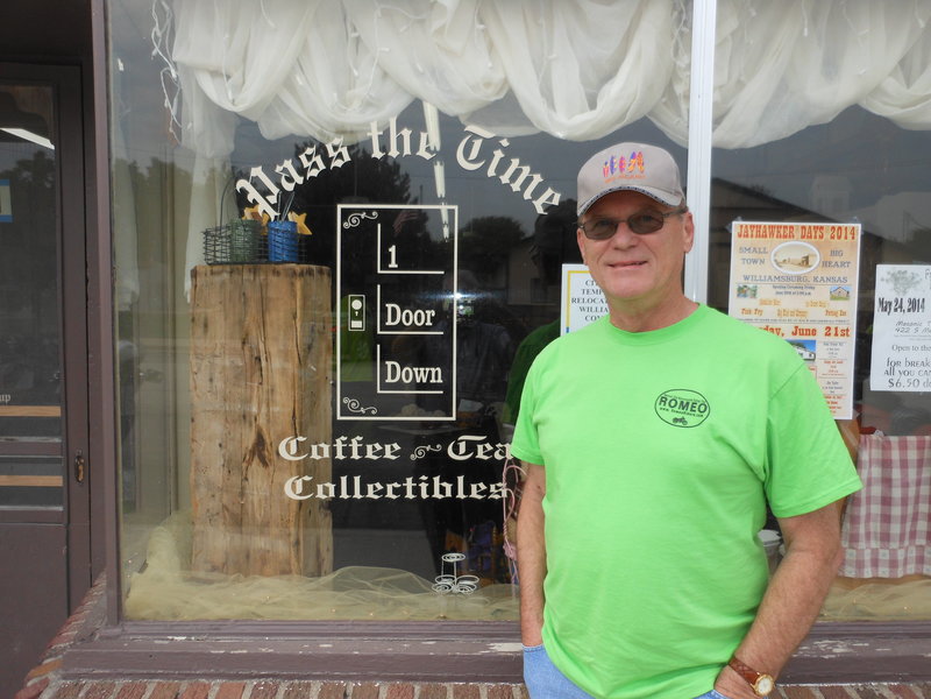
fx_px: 753
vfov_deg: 49.7
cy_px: 350
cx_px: 466
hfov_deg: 63.4
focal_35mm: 28
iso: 80
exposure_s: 1/320
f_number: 3.7
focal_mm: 5
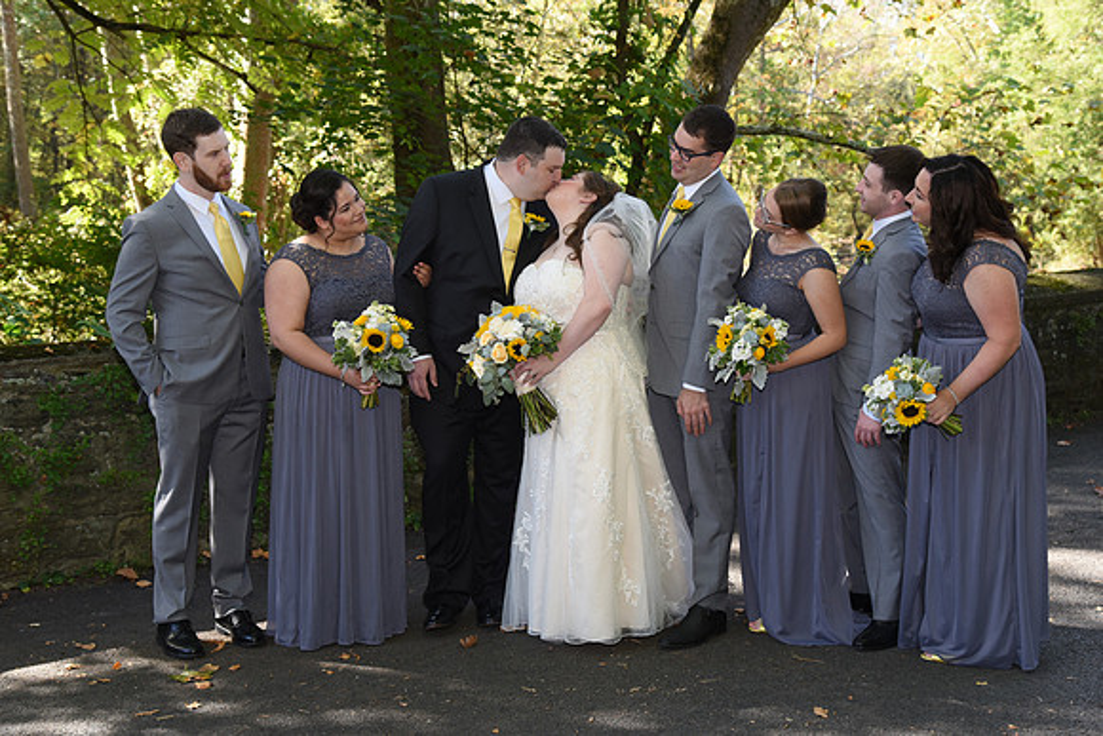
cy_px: 368
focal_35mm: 48
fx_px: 1471
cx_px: 552
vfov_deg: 28.1
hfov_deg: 41.1
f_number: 5.6
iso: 640
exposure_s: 1/200
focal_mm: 48
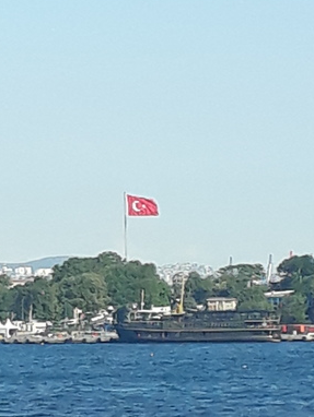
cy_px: 311
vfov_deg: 29.4
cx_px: -40
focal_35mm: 65
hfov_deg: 21.3
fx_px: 785
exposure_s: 1/1114
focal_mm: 3.6
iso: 40
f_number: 1.9
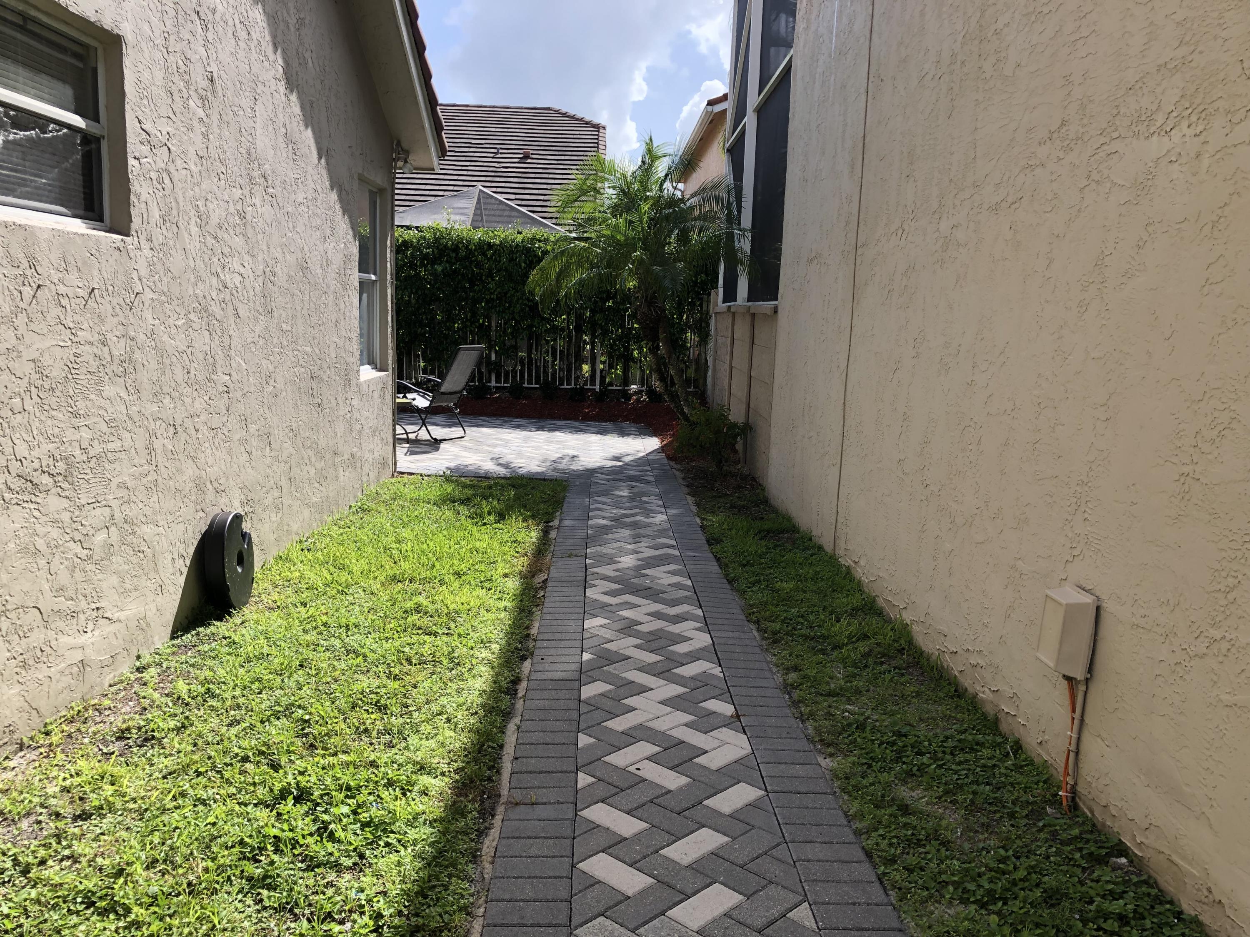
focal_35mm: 28
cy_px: 468
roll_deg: -1.8
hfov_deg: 63.4
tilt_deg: -8.7
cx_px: 625
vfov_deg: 49.7
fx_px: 1011
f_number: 1.8
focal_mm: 3.99
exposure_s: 1/960
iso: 20
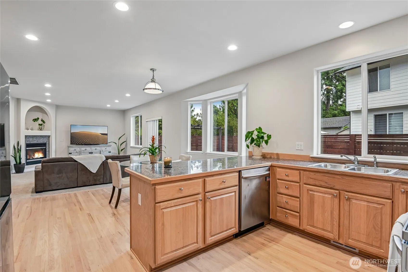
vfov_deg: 67.4
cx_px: 204
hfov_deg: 90.0
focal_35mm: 18
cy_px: 136
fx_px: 204
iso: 400
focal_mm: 18
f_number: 8
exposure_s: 1/25
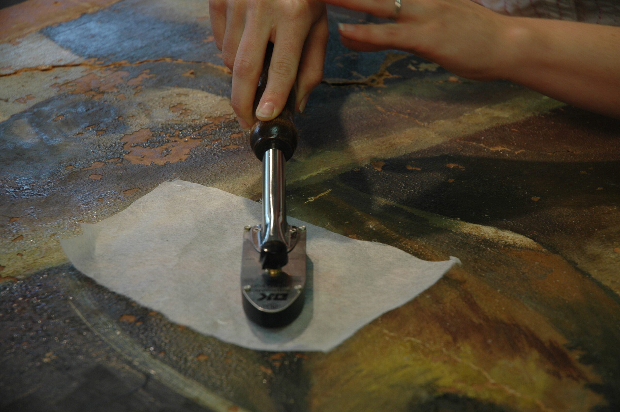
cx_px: 310
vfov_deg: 13.0
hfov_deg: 19.5
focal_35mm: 105
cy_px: 206
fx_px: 1807
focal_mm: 70
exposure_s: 1/50
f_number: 4.5
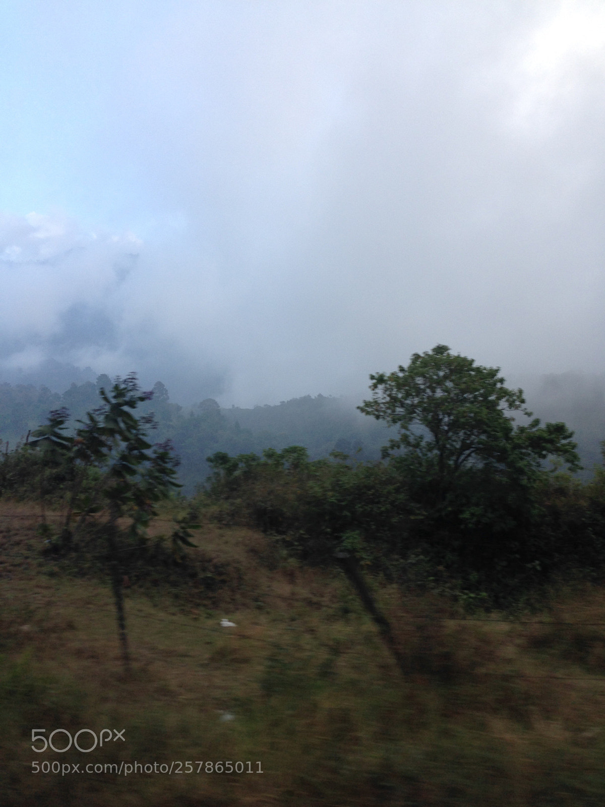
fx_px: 769
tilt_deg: +6.3
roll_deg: +4.5
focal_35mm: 33
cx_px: 302
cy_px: 404
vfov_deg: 55.4
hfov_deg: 42.9
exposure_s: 1/150
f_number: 2.4
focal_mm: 4.12
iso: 50
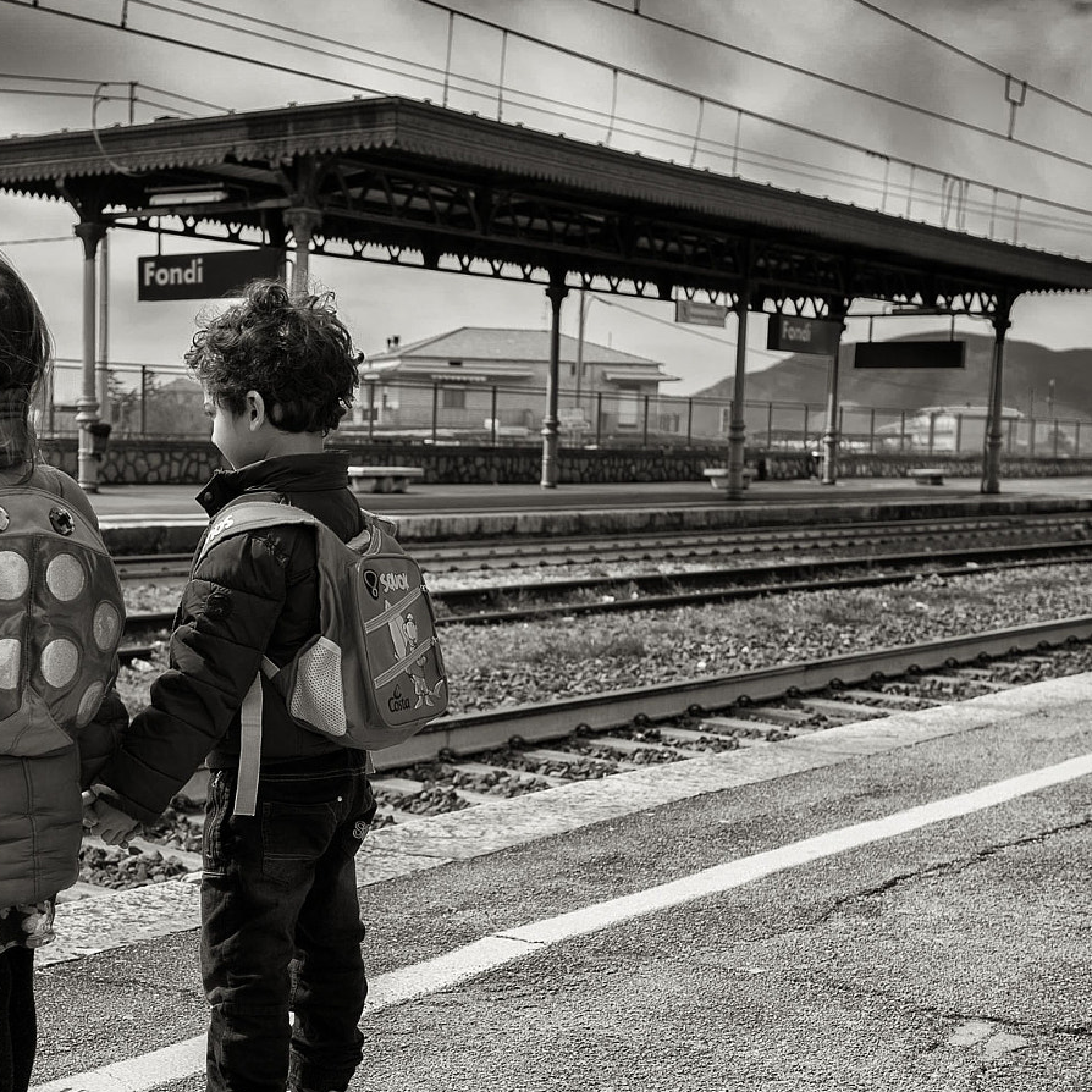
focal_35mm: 58
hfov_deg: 29.3
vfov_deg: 29.5
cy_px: 639
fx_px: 2070
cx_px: 353
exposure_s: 1/640
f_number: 5.6
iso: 100
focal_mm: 38
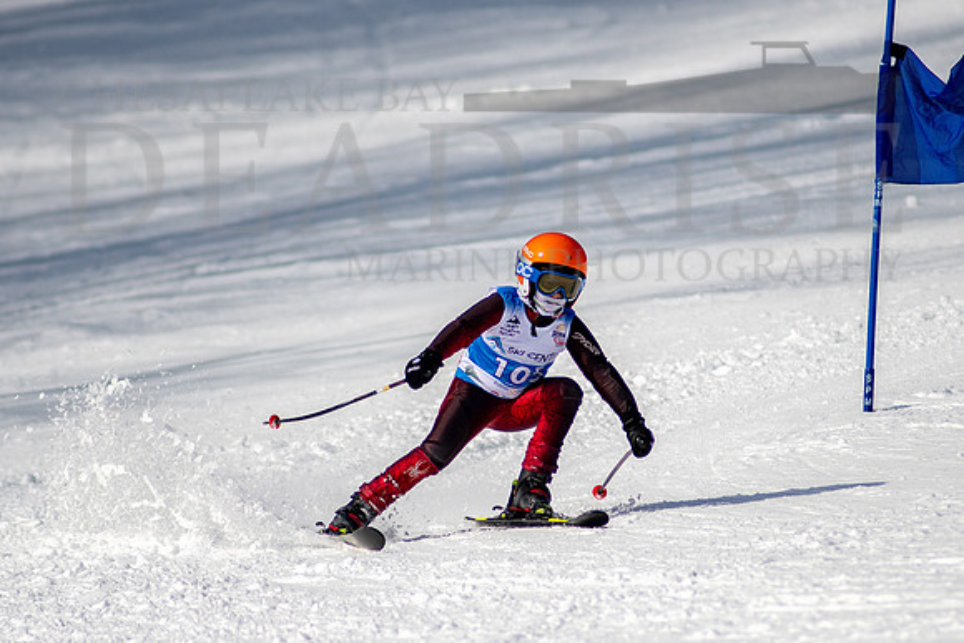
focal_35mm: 676
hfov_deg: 3.1
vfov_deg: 2.0
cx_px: 546
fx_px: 18101
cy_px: 368
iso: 100
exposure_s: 1/6400
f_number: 2.8
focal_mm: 300
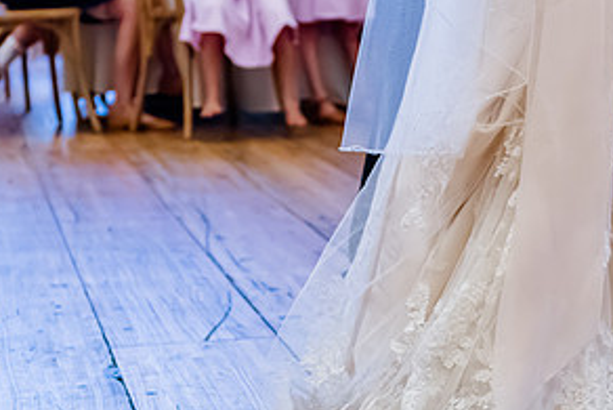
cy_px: 230
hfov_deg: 18.9
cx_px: 344
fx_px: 1840
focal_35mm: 108
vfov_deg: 12.7
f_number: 3.2
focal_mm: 44
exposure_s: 1/640
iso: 3200
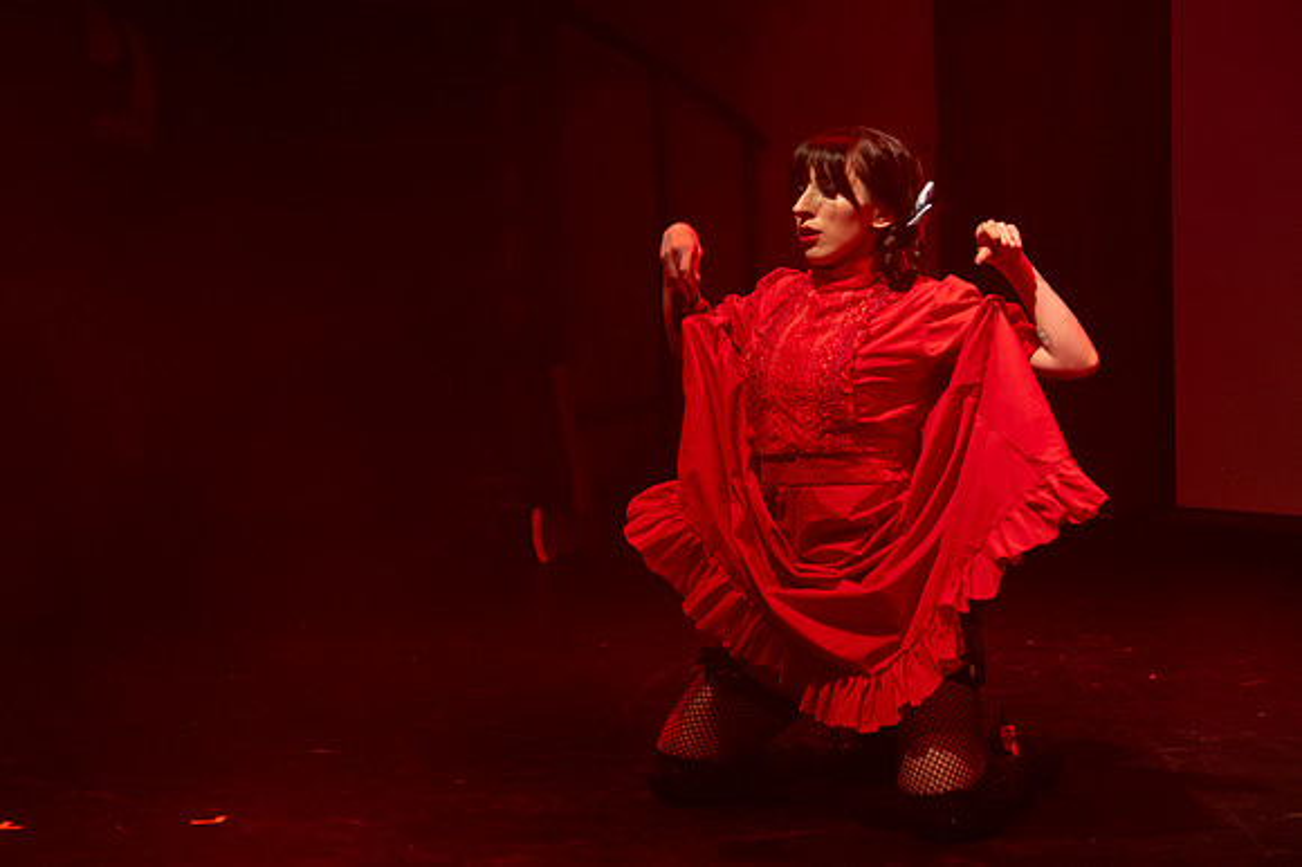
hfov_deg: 17.1
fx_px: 4320
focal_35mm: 120
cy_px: 337
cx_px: 561
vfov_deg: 11.4
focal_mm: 85
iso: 3200
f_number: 4
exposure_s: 1/160
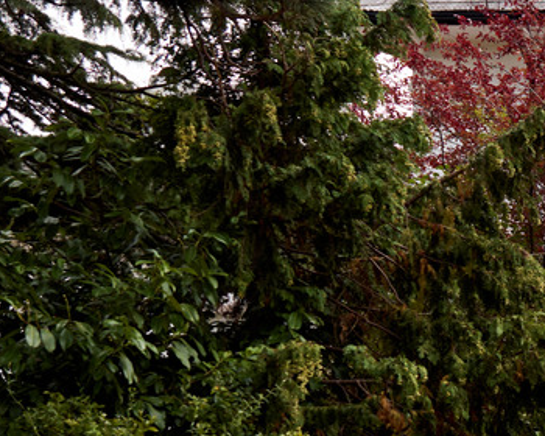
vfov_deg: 14.8
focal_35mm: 103
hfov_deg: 16.2
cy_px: 407
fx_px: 1661
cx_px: 926
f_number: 4
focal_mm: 24
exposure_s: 1/640
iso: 100
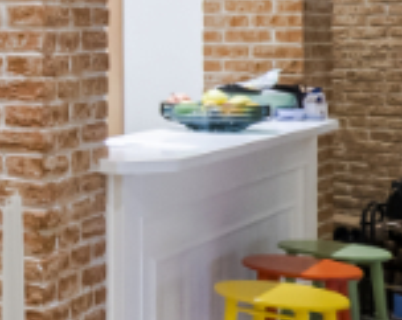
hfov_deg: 15.2
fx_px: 1069
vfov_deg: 16.7
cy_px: 19
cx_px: -495
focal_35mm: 90
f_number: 4
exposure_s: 1/30
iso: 400
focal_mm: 7
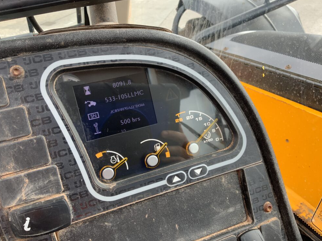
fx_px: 279
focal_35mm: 30
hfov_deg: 60.0
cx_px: 158
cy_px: 120
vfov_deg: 46.8
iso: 25
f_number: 1.8
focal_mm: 3
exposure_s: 1/122
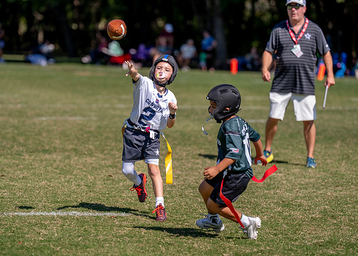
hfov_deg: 10.9
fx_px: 1877
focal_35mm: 185
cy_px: 122
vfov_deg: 7.8
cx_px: 144
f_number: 2.8
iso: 200
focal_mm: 147
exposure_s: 1/3200
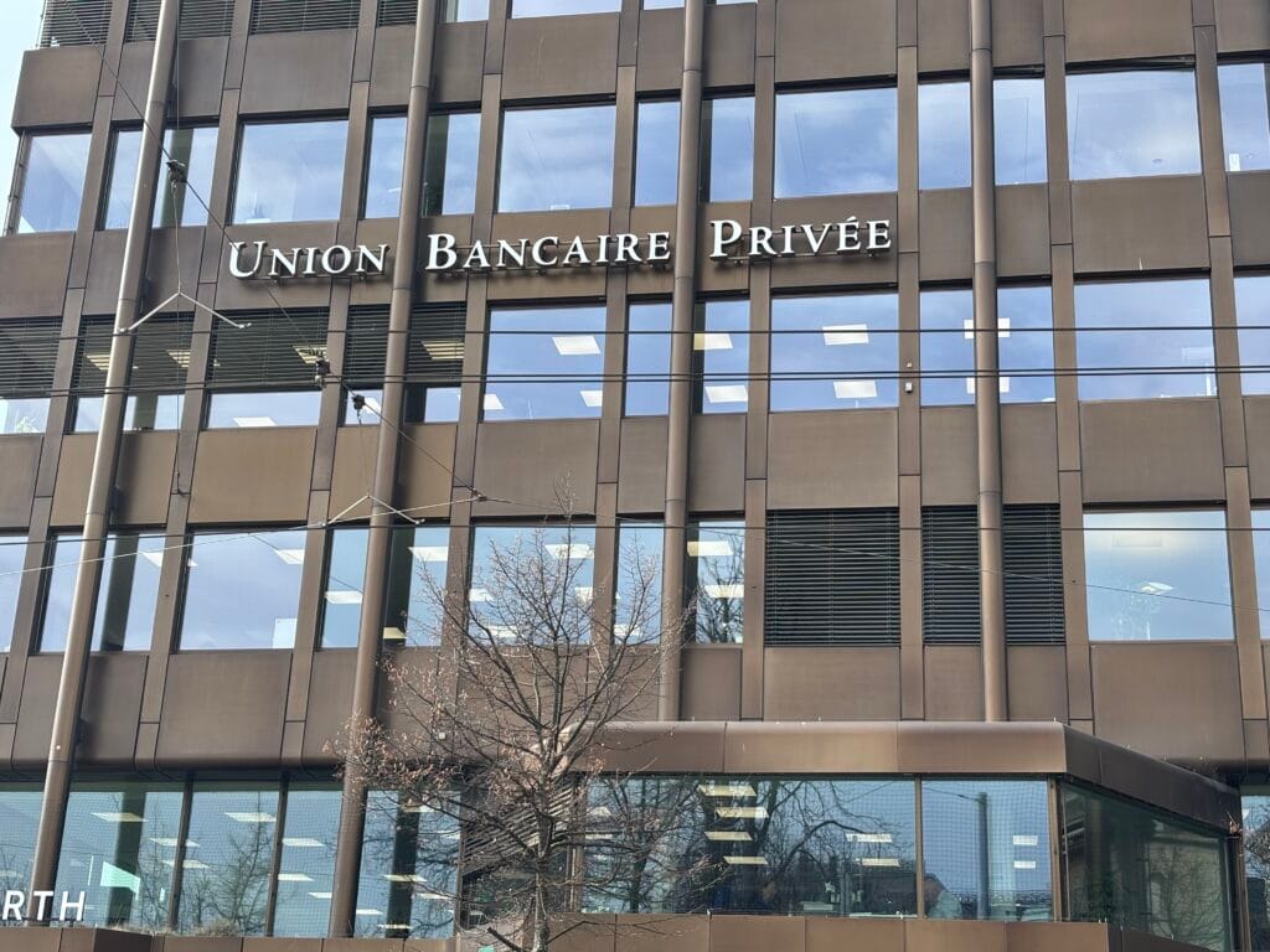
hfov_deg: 36.8
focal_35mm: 52
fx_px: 1908
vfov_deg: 28.0
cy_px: 476
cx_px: 635
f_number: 1.6
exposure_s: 1/811
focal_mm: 5.96
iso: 32
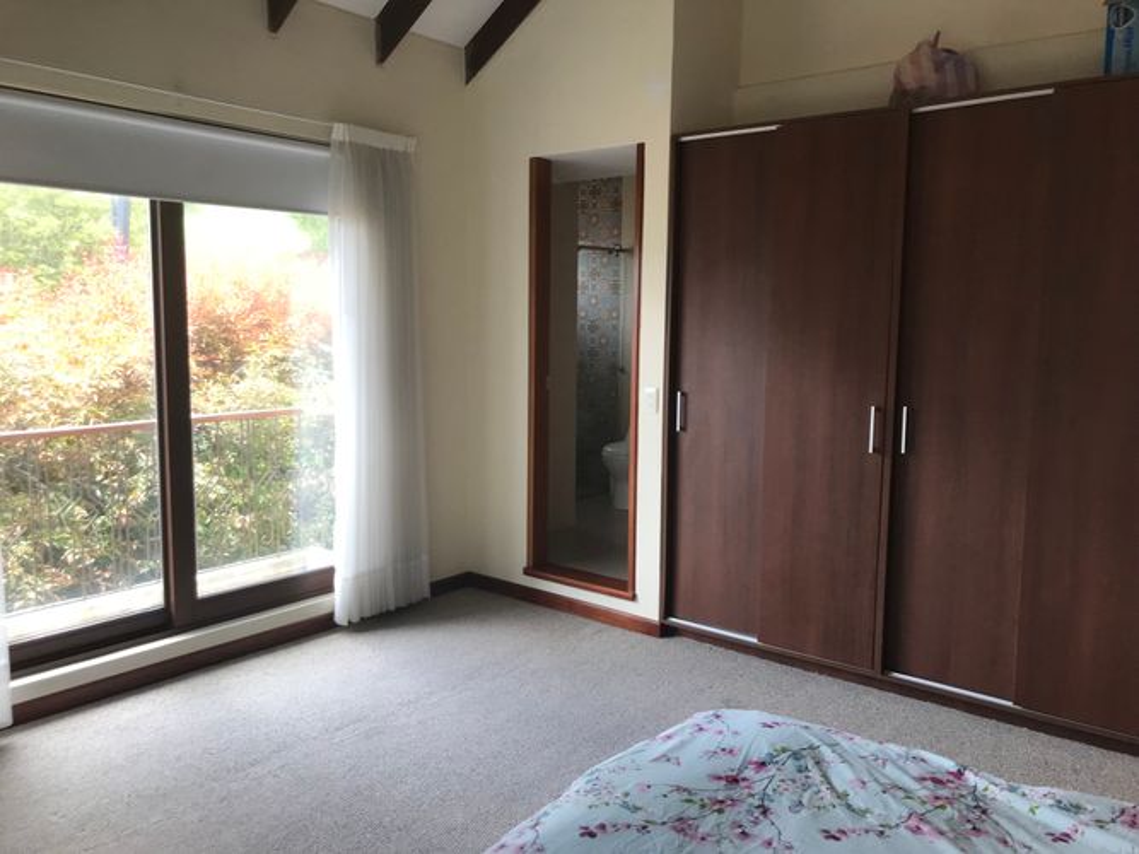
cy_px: 427
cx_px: 570
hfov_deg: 63.5
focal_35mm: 28
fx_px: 921
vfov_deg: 49.7
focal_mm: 3.99
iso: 32
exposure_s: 1/90
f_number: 1.8
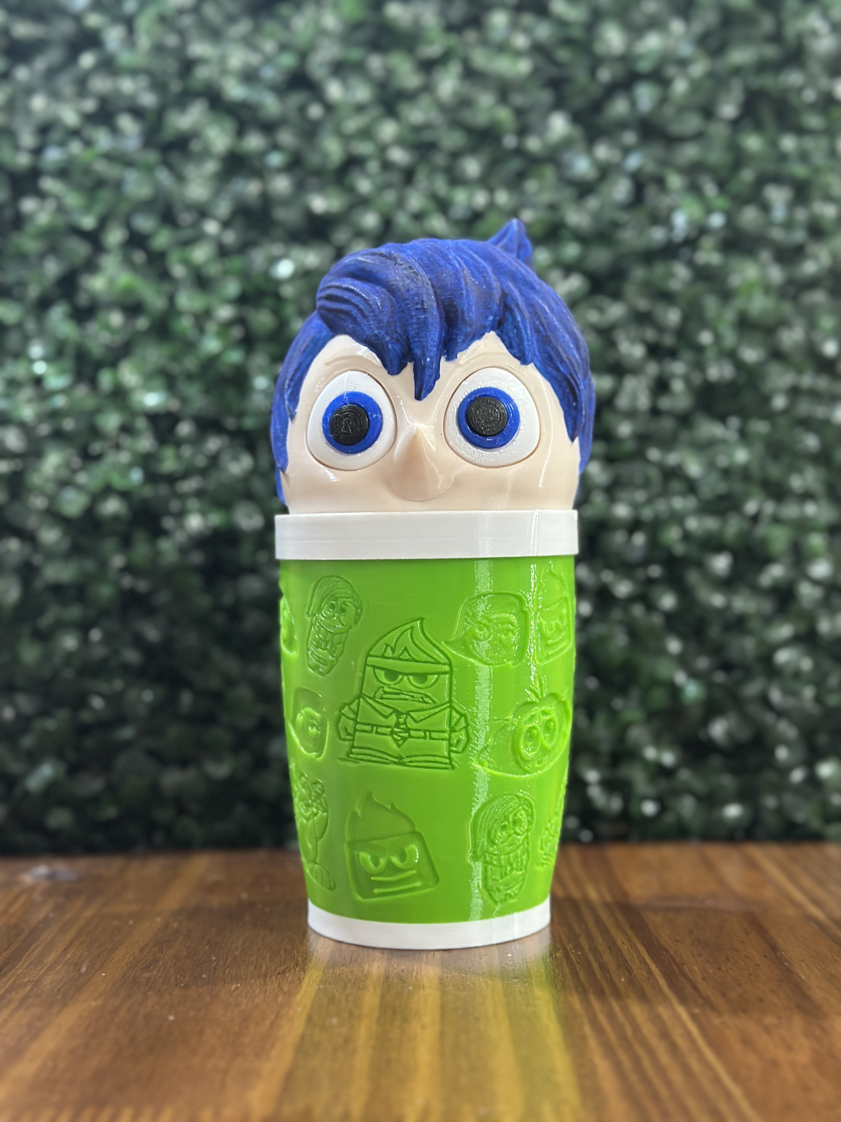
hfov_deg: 30.3
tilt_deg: +0.2
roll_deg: +0.2
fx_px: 1555
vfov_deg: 39.7
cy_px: 561
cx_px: 420
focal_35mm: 48
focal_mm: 6.86
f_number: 1.78
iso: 400
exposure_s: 1/33
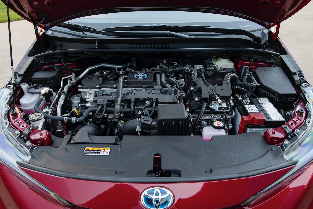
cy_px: 104
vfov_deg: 46.4
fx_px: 243
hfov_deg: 65.5
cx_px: 156
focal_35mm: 28
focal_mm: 28
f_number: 7.1
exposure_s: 1/3
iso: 64
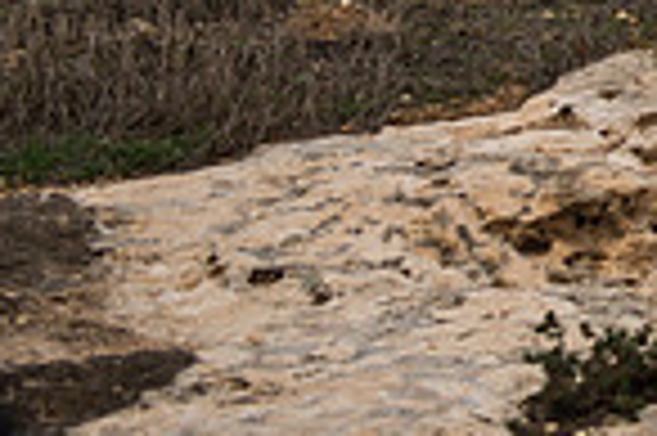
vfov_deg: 7.6
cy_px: -335
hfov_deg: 10.9
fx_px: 3190
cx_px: 1215
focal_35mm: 175
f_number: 2.8
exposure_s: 1/125
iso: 200
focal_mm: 44
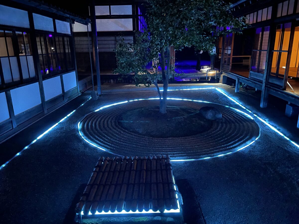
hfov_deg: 67.3
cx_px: 150
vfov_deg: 53.1
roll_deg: +1.3
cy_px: 112
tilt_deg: -15.2
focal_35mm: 26
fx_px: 225
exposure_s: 1/8
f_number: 1.6
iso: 1250
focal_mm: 4.2
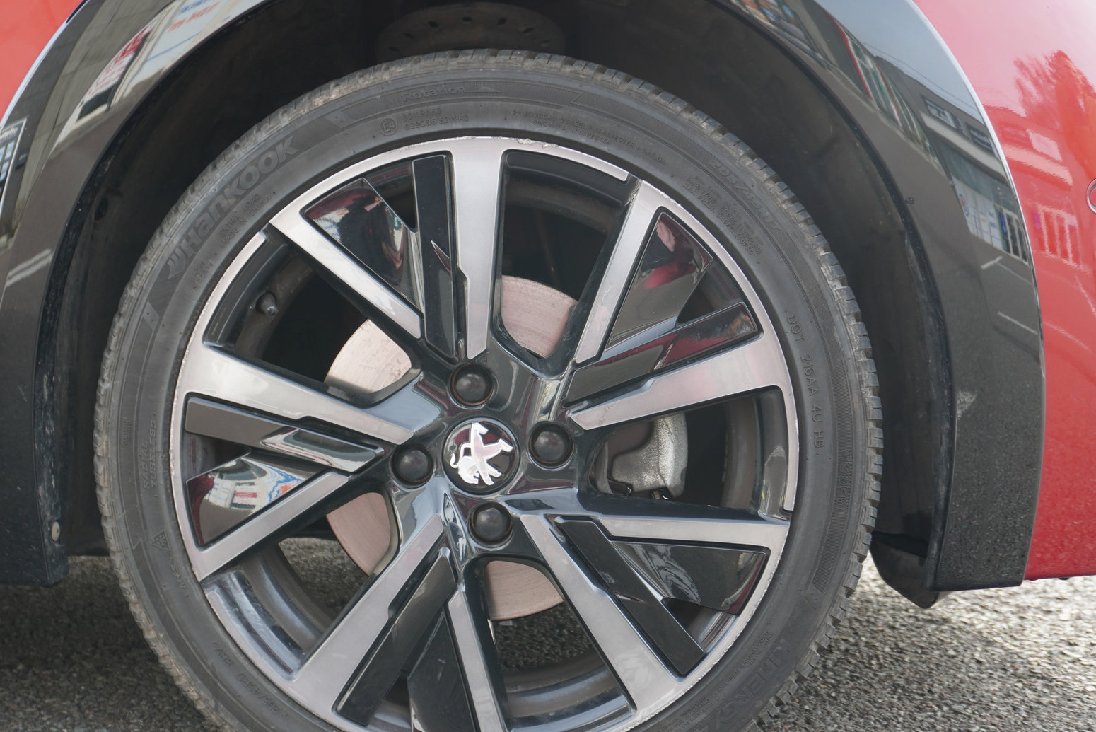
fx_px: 1238
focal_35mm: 41
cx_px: 452
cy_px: 468
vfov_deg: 32.7
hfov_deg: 47.5
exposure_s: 1/40
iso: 160
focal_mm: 21
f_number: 4
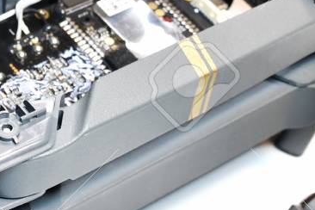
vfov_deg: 7.6
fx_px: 1584
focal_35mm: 181
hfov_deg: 11.3
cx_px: 29
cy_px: 51
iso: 500
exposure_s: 1/40
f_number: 7.1
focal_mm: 34
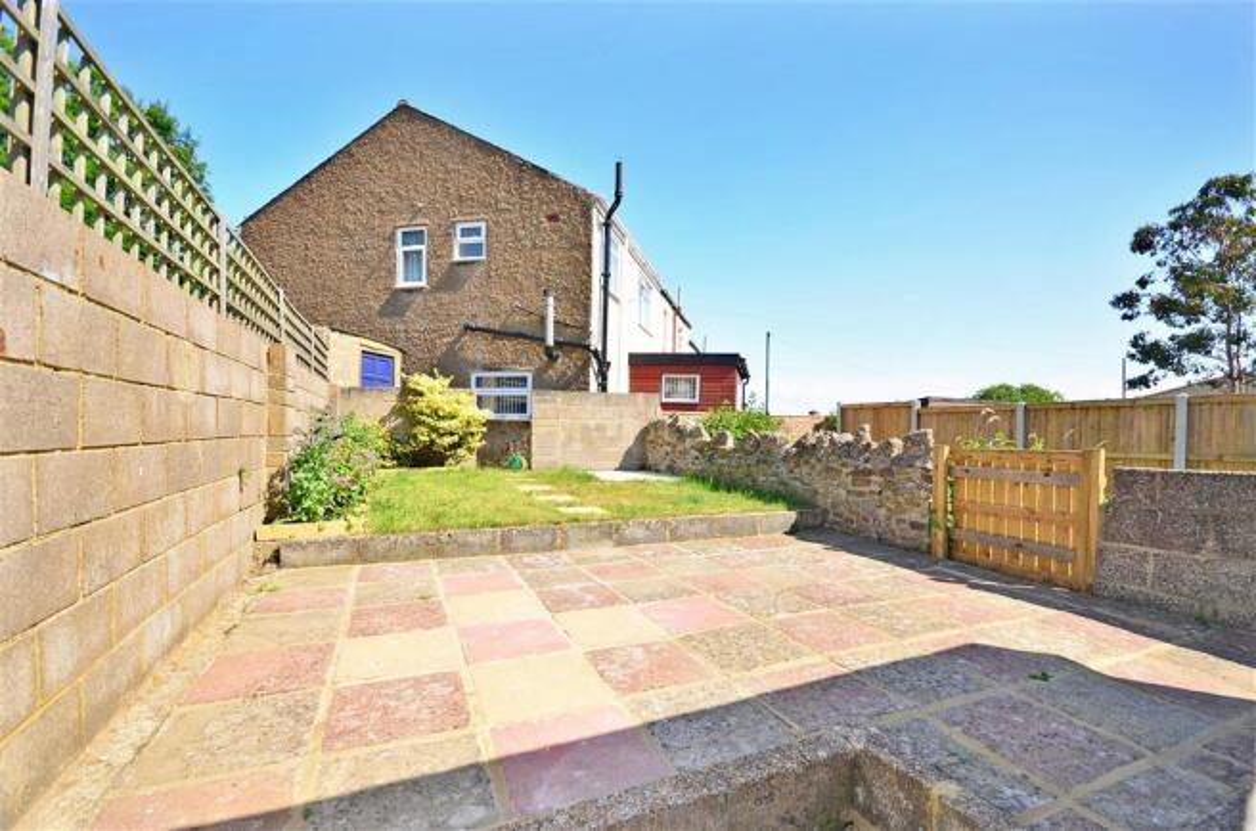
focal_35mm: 15
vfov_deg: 77.0
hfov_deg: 100.5
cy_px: 416
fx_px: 522
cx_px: 628
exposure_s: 1/200
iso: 100
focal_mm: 10
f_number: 8
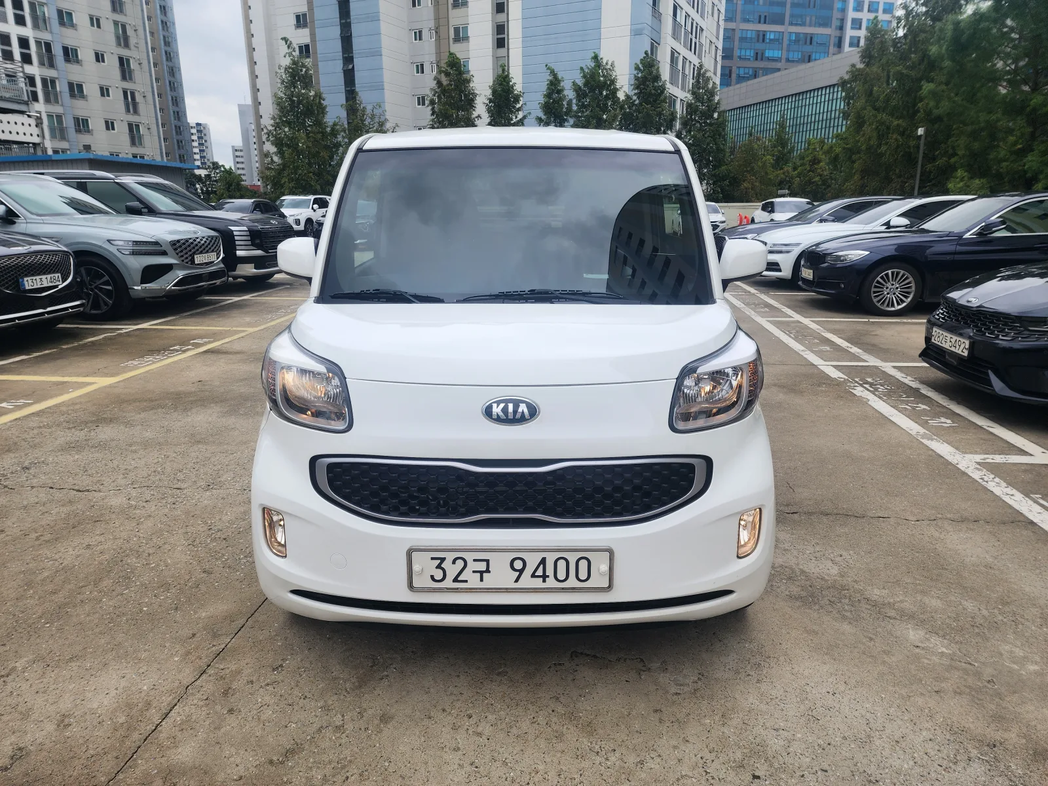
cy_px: 393
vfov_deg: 58.9
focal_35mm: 23
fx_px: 696
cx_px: 524
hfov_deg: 73.9
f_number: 1.8
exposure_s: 1/664
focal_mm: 6.4
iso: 12
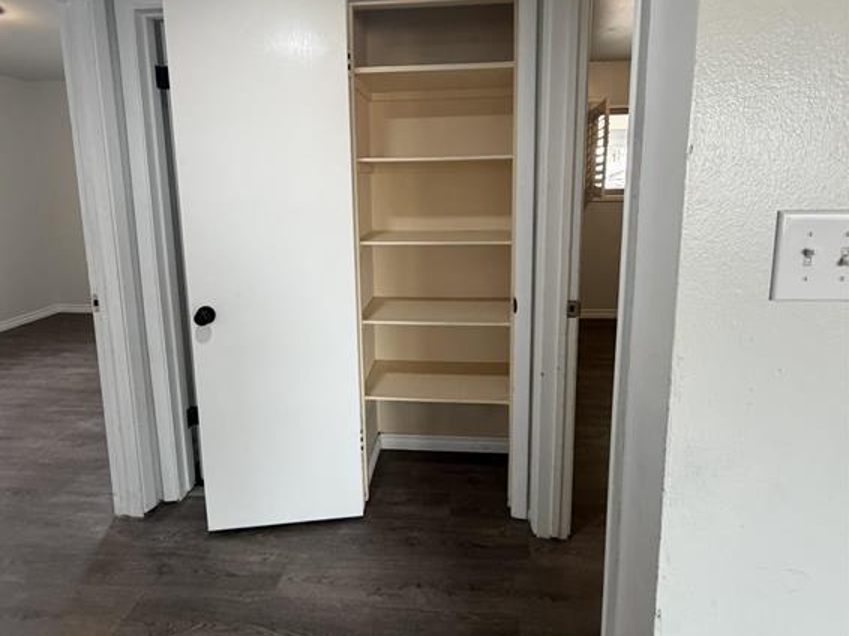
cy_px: 249
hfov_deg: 84.7
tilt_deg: -6.2
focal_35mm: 19
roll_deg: -0.9
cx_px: 420
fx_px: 466
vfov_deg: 67.8
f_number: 2.2
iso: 200
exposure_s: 1/120
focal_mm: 2.22
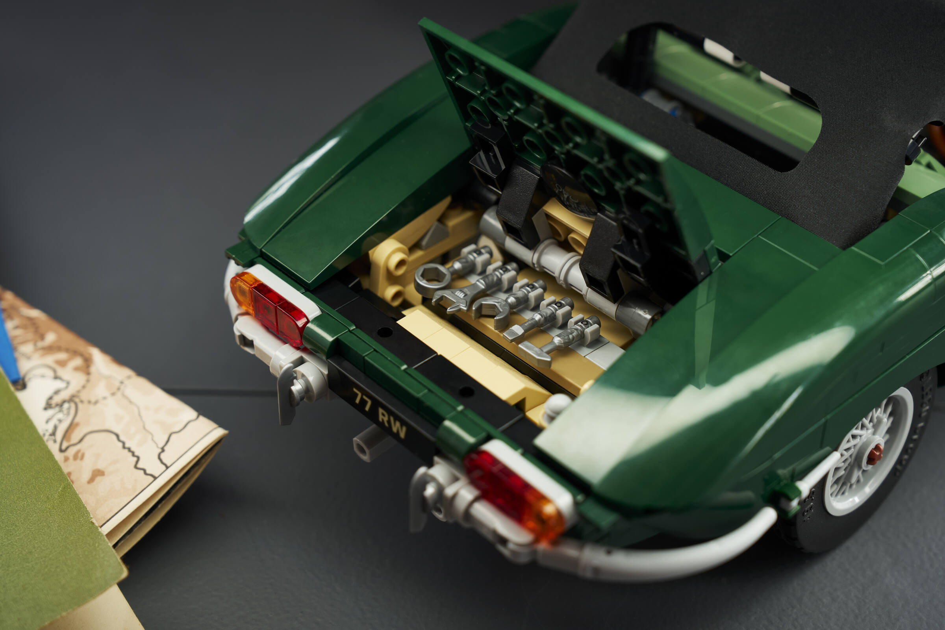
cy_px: 315
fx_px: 1706
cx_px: 472
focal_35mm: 65
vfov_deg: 20.9
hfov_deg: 31.0
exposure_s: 1/50
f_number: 5.6
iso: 250
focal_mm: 65
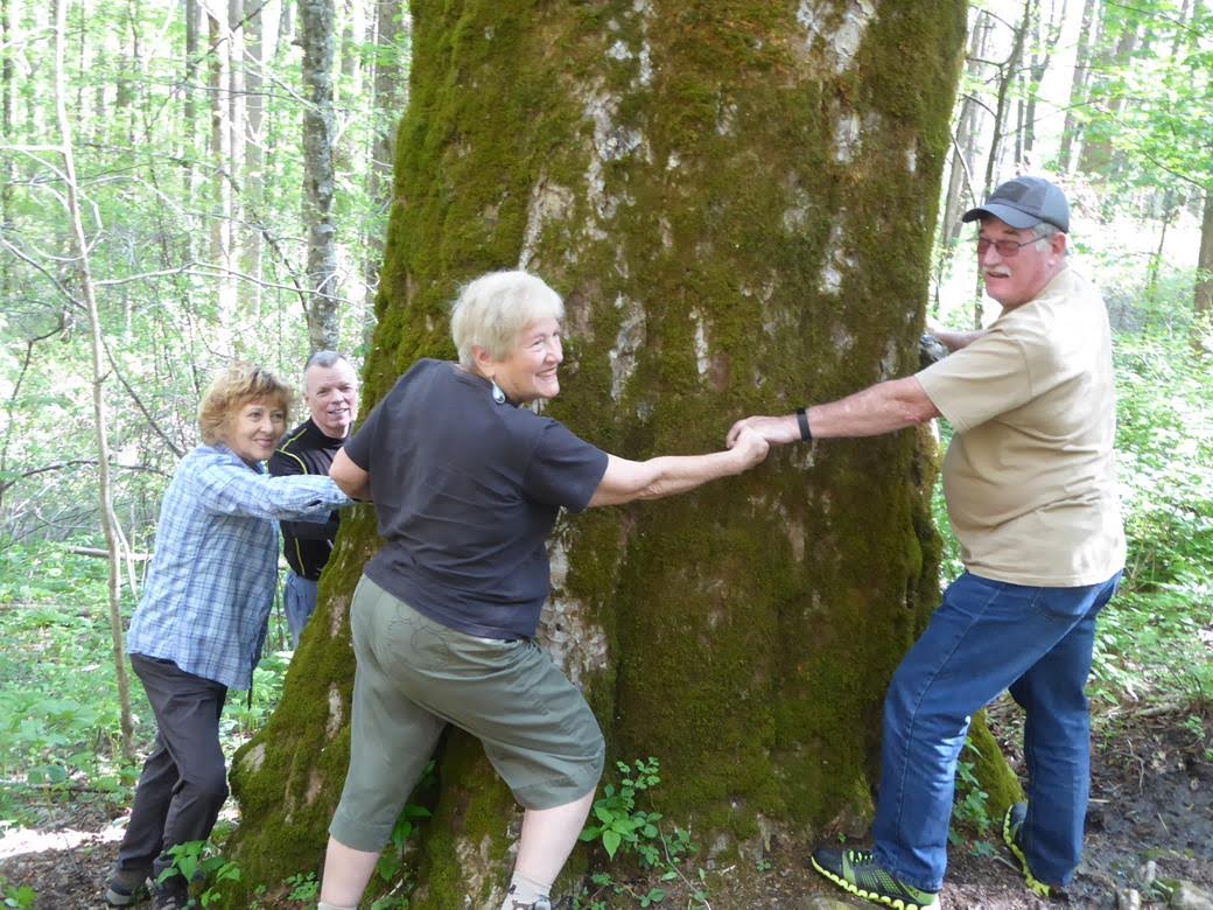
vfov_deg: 34.3
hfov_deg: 44.8
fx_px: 1472
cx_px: 606
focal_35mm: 42
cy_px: 455
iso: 400
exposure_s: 1/40
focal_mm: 7.2
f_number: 3.8
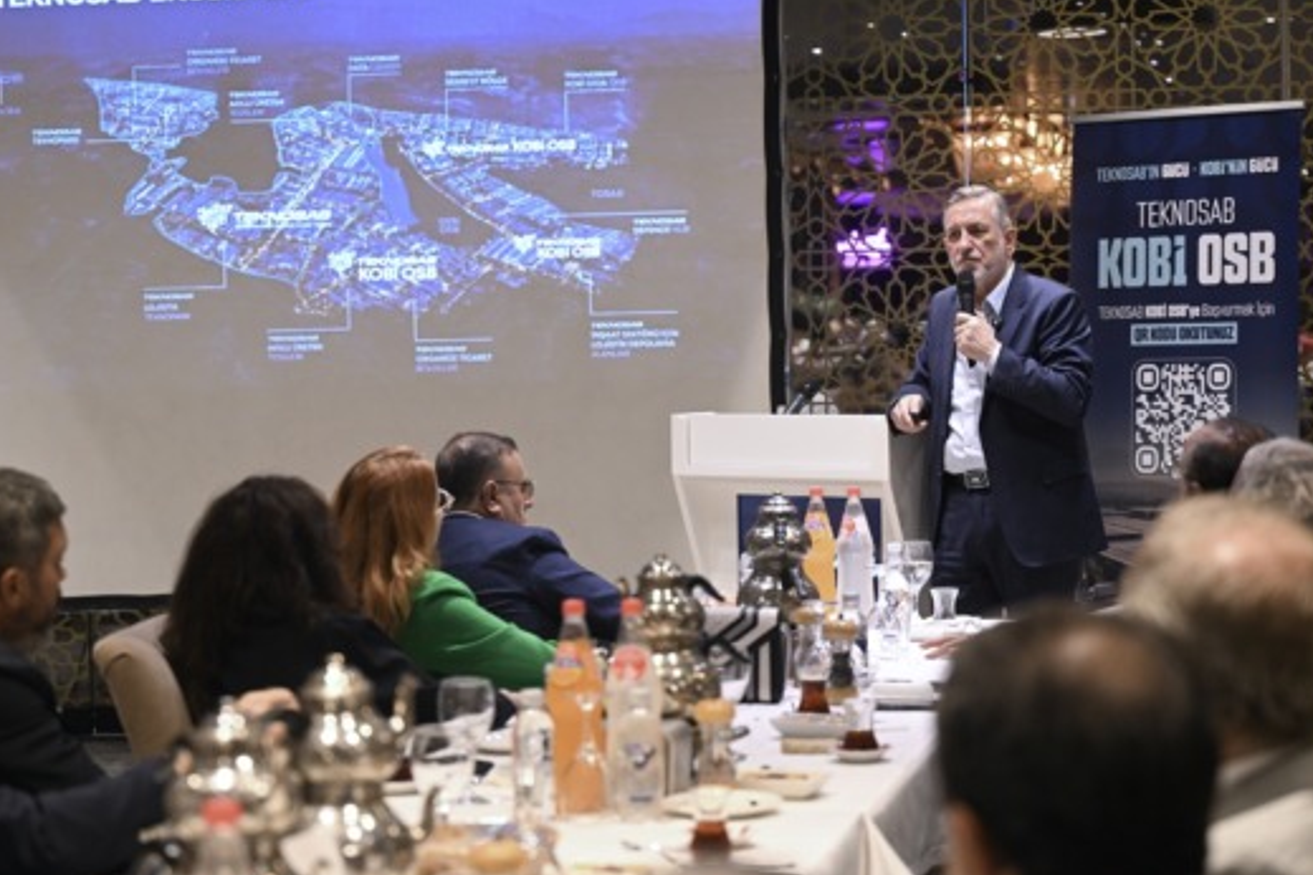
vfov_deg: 16.1
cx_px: 686
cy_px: 425
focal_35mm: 85
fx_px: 3100
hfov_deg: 23.9
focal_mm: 70
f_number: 3.2
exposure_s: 1/125
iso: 1600
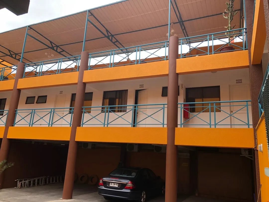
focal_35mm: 28
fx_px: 218
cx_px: 134
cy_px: 101
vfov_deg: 49.7
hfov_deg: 63.4
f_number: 1.8
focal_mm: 3.99
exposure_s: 1/400
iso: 20
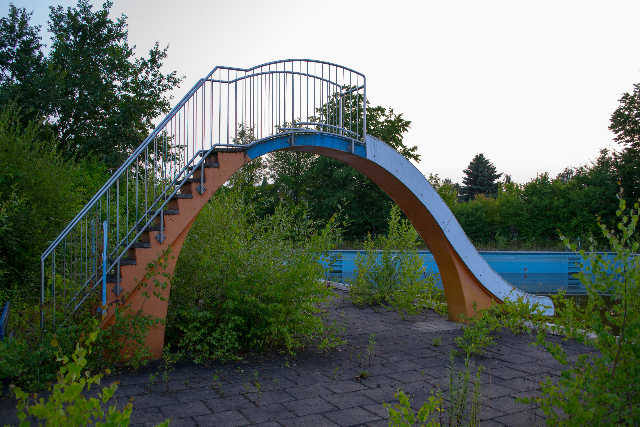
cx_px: 320
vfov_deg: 43.6
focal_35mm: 30
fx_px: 533
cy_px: 214
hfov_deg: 61.9
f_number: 4
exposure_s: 1/60
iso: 200
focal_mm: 20
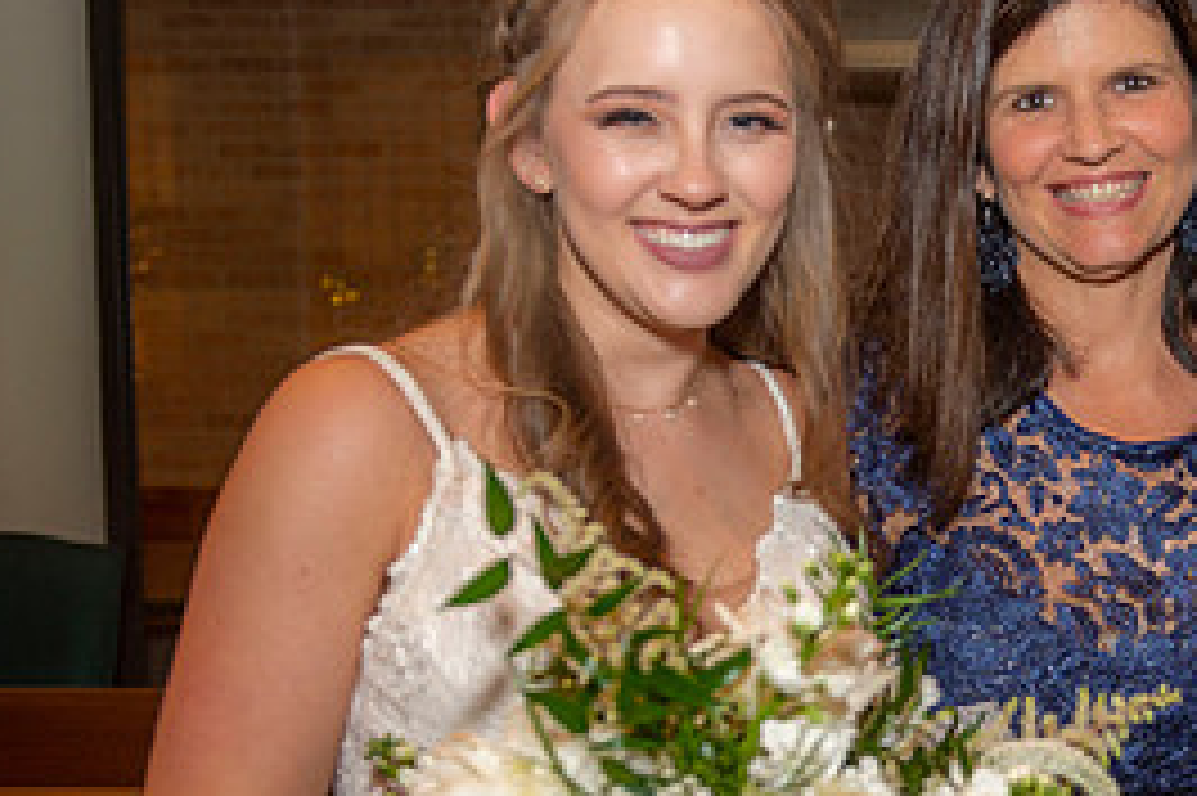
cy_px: 558
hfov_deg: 26.5
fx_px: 2459
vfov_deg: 18.3
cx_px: 1062
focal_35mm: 74
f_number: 3.5
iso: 800
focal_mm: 34
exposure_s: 1/200
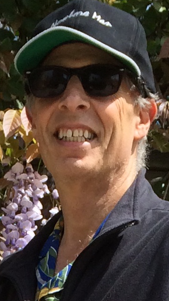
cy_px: 150
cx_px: 78
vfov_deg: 59.5
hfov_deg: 35.6
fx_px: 263
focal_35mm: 33
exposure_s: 1/1414
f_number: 2.2
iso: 40
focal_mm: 4.12
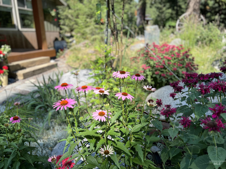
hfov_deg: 67.3
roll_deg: +1.8
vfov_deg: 53.1
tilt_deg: -15.8
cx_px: 113
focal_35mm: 26
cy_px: 84
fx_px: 170
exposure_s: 1/1468
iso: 50
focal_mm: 5.7
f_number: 1.5
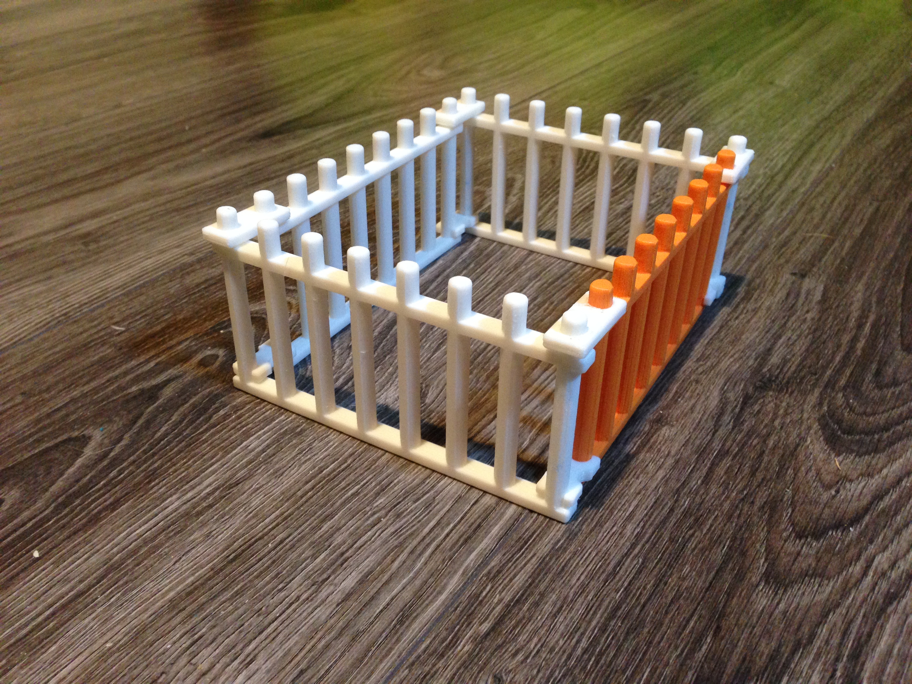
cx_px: 456
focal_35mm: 33
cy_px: 342
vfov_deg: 42.9
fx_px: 869
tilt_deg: -31.7
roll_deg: +1.6
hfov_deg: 55.4
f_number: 2.4
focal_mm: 4.12
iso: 250
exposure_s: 1/20
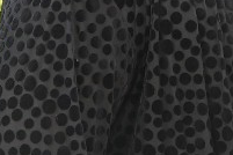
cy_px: -102
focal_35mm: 534
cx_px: 271
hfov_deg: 3.9
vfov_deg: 2.6
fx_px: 3456
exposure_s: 1/250
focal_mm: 70
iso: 640
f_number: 7.1
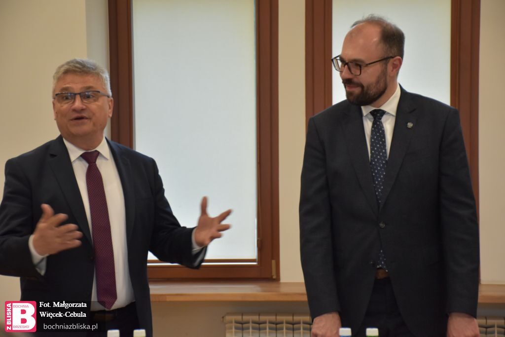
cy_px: 168
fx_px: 1578
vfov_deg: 12.2
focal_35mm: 112
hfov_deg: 18.2
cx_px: 252
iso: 1600
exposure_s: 1/125
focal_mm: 75
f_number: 5
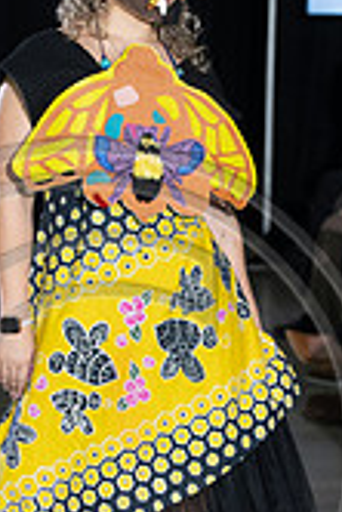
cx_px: 83
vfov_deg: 7.2
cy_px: 447
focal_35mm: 285
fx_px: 4052
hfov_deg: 4.8
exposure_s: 1/160
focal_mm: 105
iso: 1250
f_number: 5.6
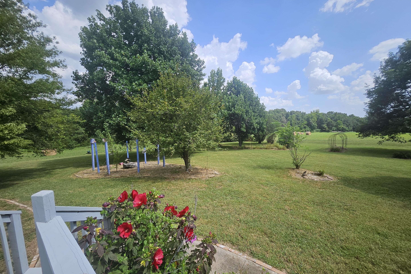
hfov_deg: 104.2
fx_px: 160
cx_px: 211
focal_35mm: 14
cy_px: 145
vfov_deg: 81.1
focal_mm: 1.74
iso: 32
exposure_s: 1/1099
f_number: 2.2
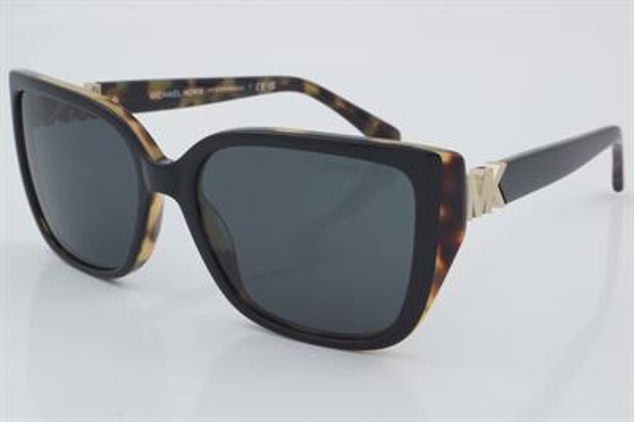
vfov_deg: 16.5
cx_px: 317
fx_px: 1452
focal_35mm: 82
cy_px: 211
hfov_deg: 24.6
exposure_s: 1/4
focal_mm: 55
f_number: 32
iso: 100
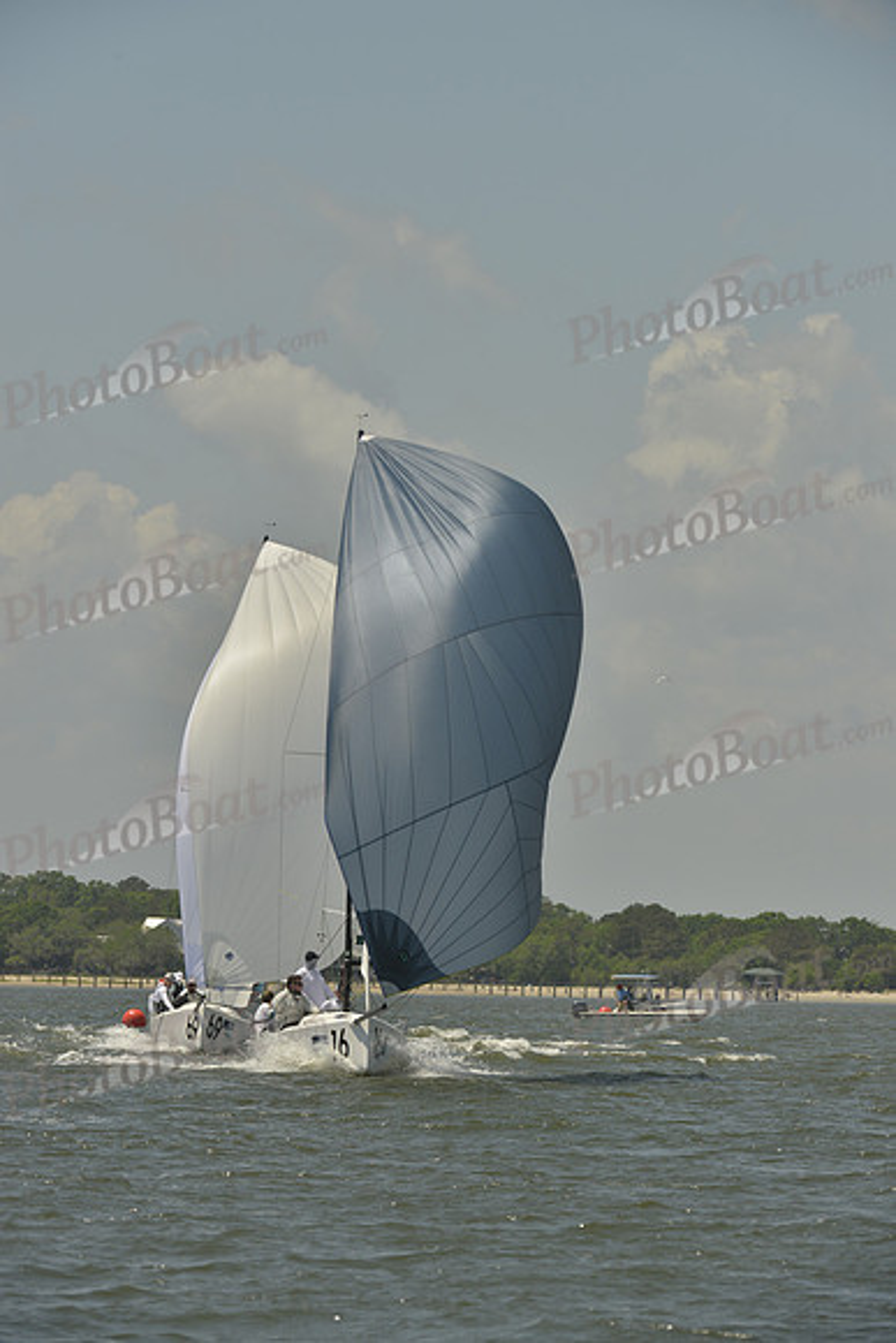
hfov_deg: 6.9
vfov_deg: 10.3
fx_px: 7462
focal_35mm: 200
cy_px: 672
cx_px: 448
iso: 280
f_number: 9
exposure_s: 1/1250
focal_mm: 200
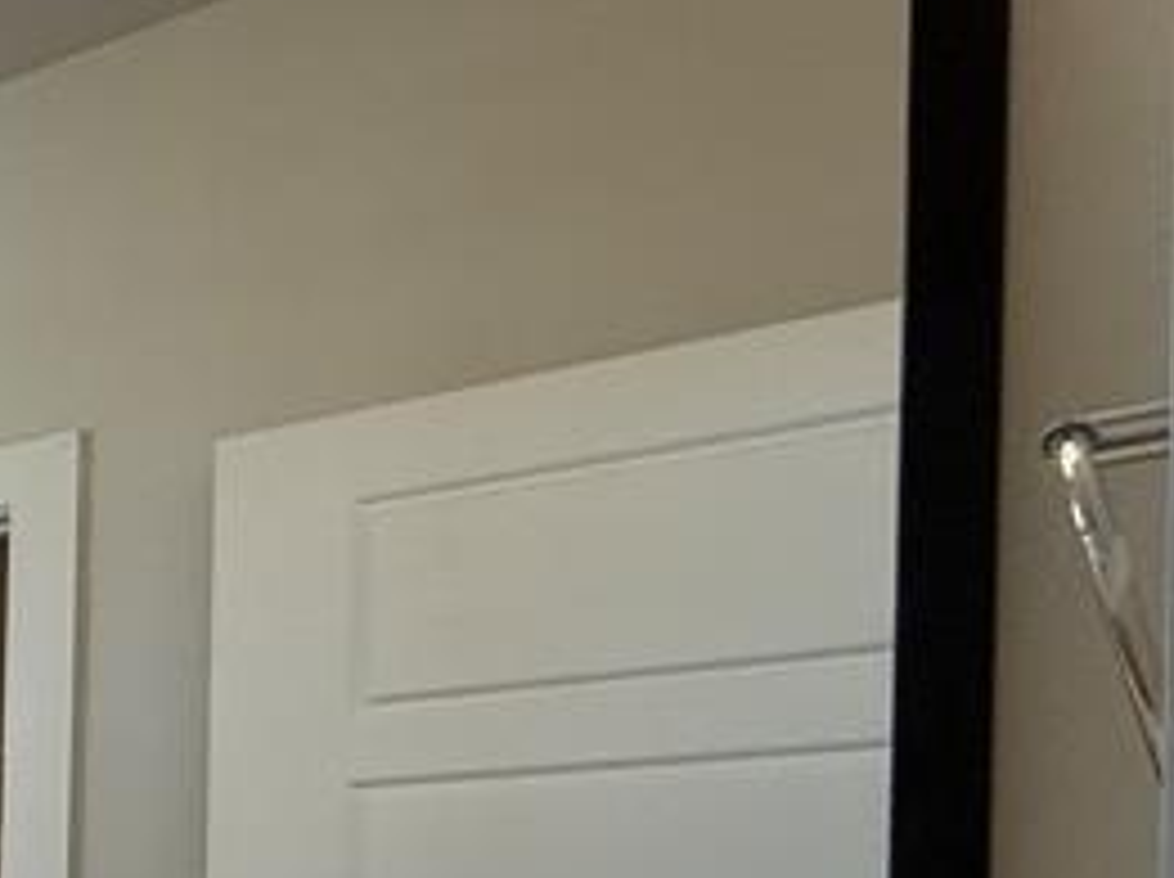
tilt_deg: +0.6
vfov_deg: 23.9
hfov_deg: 19.9
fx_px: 1863
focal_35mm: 55
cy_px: 1076
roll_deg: -1.6
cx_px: -1120
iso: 125
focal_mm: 2.22
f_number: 2.2
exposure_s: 1/120
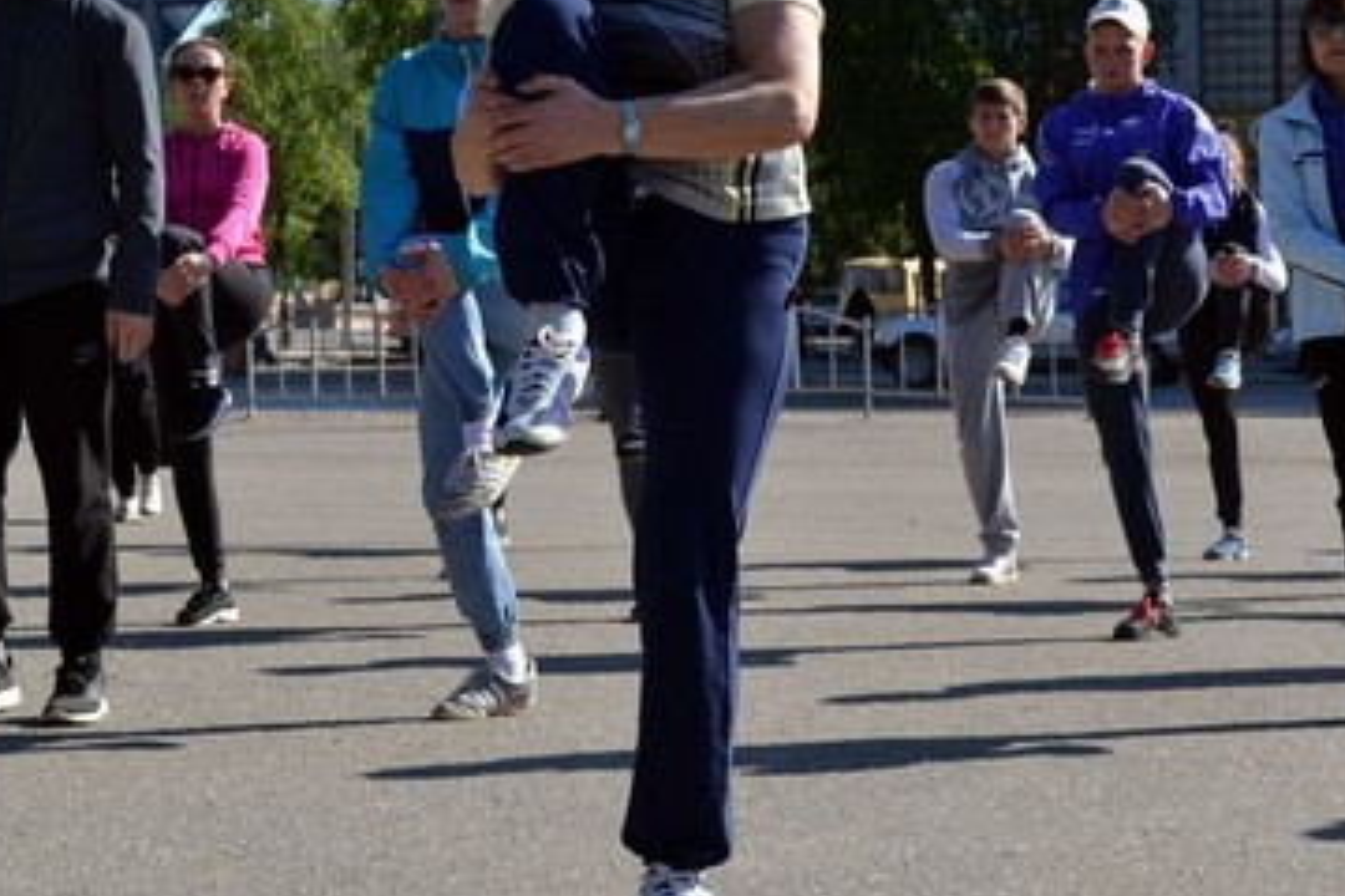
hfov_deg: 21.2
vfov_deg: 14.2
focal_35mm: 96
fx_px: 3586
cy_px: 319
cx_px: 665
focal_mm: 36
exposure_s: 1/400
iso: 200
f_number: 7.1
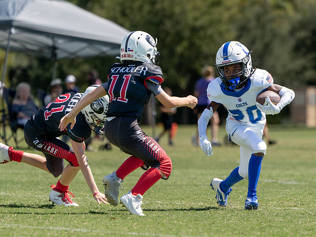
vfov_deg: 3.0
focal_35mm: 491
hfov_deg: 4.0
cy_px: 138
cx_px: 256
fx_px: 4483
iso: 320
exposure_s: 1/1250
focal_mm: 303
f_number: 5.6
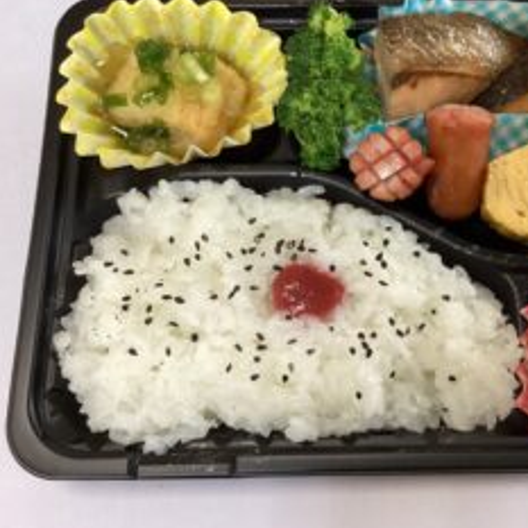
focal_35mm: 44
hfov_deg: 37.7
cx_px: 371
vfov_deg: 38.3
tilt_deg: -72.9
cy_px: 228
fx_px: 759
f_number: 2.4
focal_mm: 3.3
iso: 200
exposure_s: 1/60
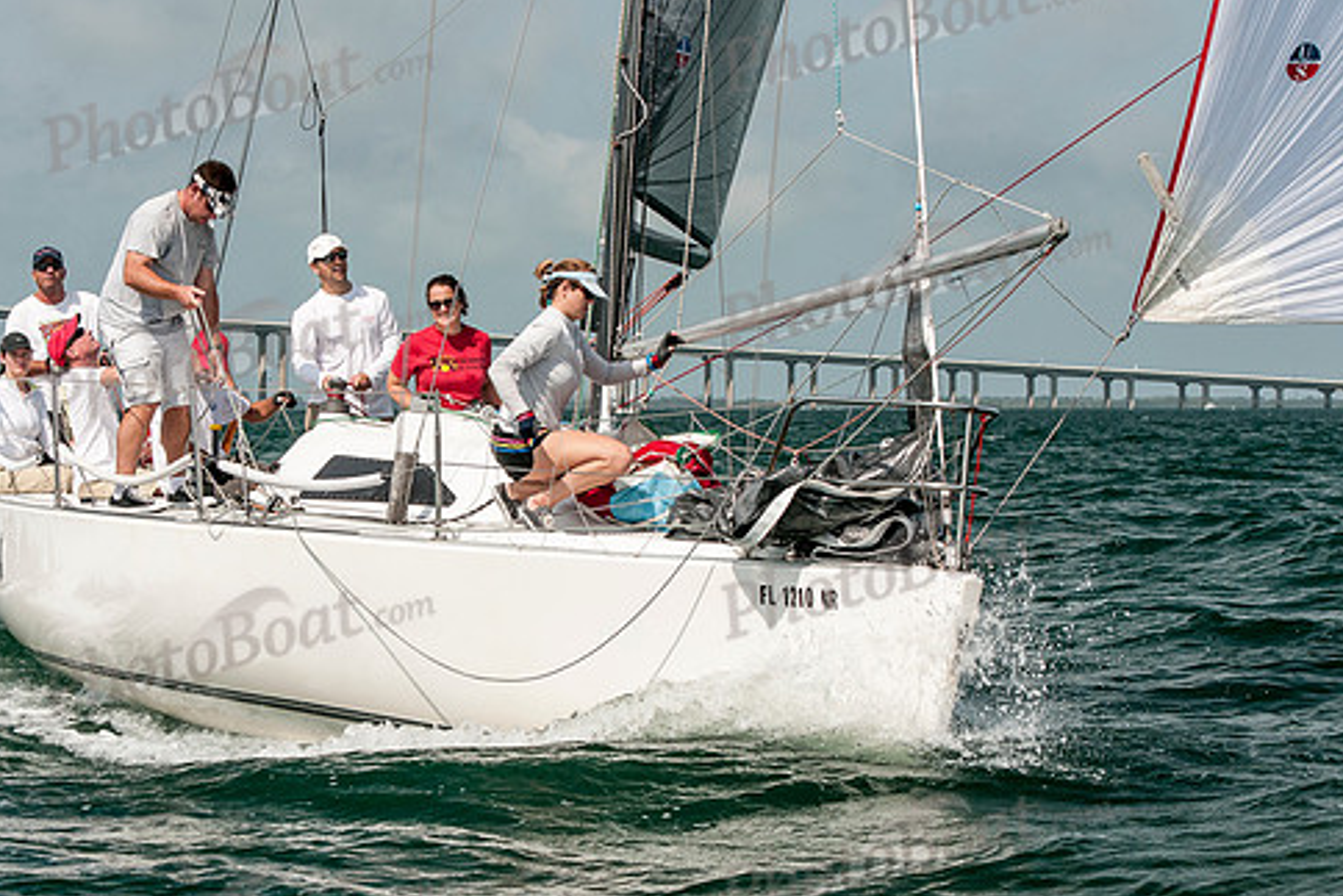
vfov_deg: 10.8
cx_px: 580
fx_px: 4739
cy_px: 462
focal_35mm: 127
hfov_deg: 16.1
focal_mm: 70
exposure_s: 1/640
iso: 200
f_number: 7.1
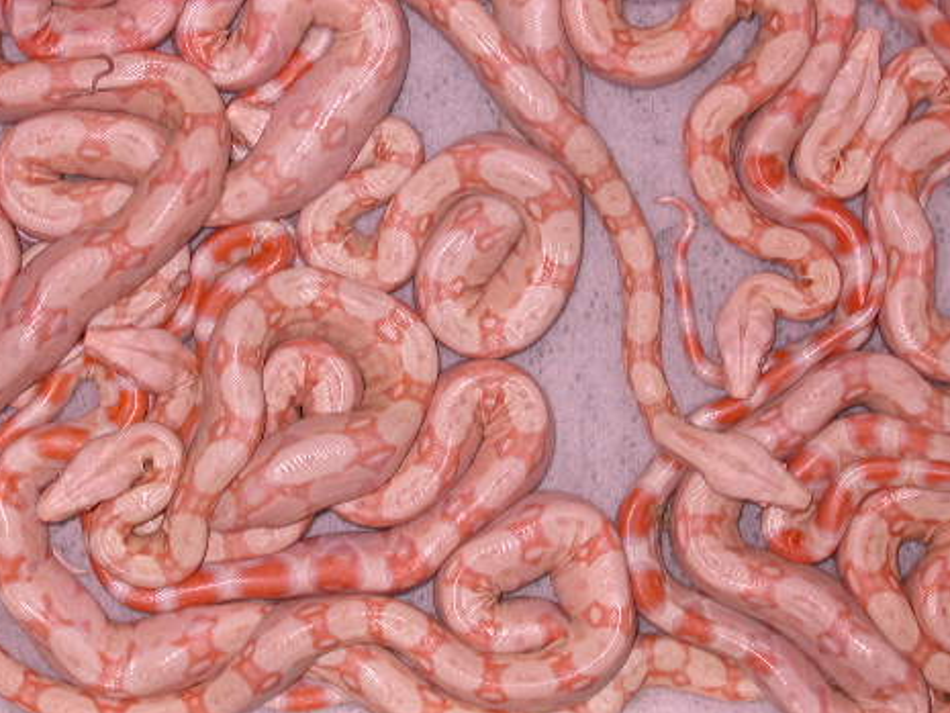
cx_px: 411
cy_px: 308
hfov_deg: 18.5
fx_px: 2910
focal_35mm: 106
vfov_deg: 14.0
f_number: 3.4
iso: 100
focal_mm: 16
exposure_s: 1/60.3
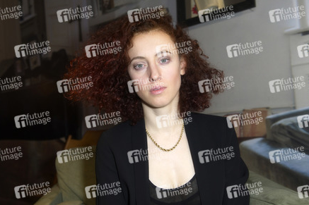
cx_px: 155
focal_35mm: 35
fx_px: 300
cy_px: 102
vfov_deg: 37.8
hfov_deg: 54.5
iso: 1000
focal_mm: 34
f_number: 4.5
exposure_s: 1/125
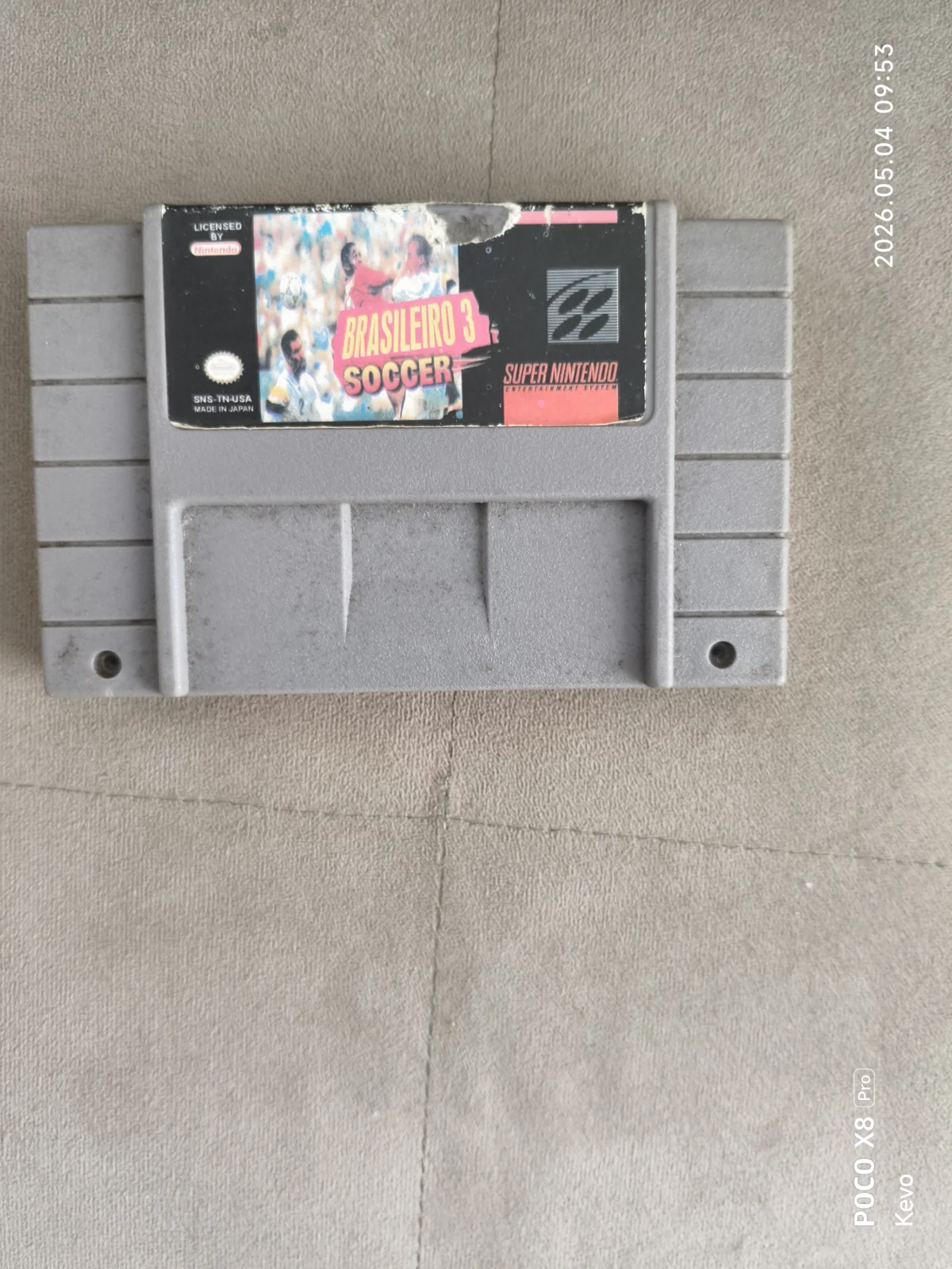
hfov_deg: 53.1
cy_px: 634
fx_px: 953
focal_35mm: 26
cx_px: 476
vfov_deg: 67.3
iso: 800
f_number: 1.5
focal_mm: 4.95
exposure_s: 1/40
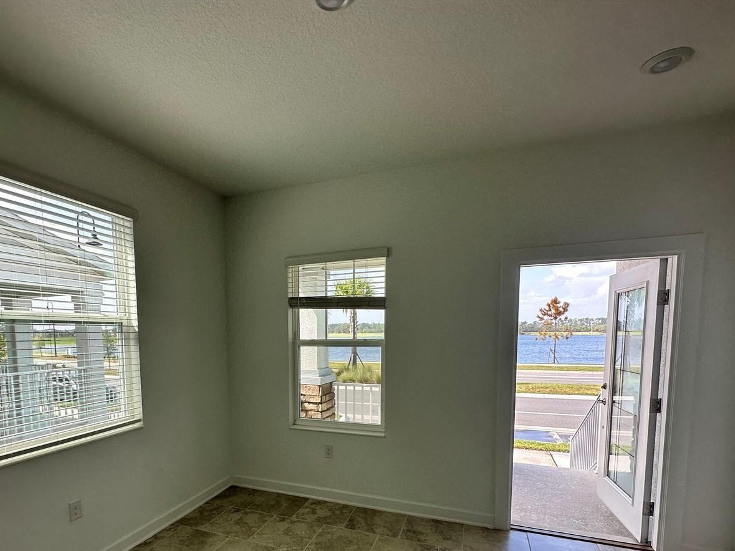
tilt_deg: -5.6
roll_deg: +0.7
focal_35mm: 19
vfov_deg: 66.6
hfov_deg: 84.0
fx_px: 403
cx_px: 310
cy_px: 371
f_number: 2.2
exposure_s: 1/294
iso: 40
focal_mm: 2.22
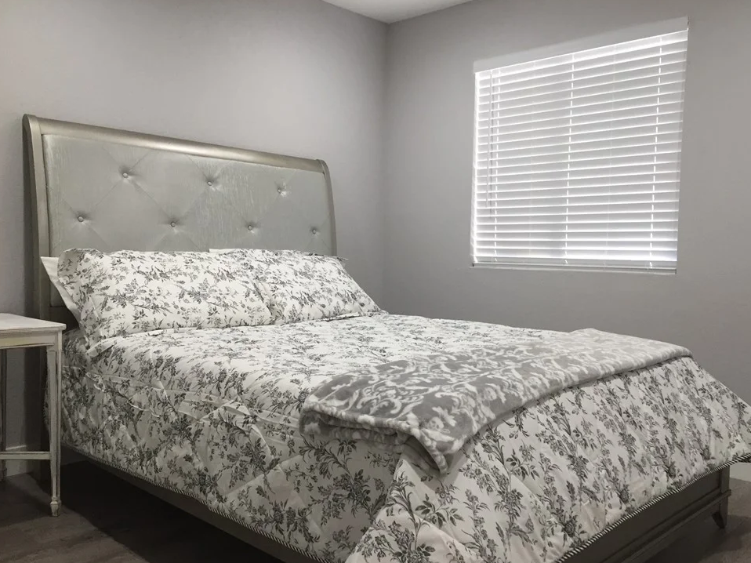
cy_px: 292
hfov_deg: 58.4
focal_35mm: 31
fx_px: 672
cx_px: 380
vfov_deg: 45.4
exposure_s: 1/30
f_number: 2.2
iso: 50
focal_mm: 4.15
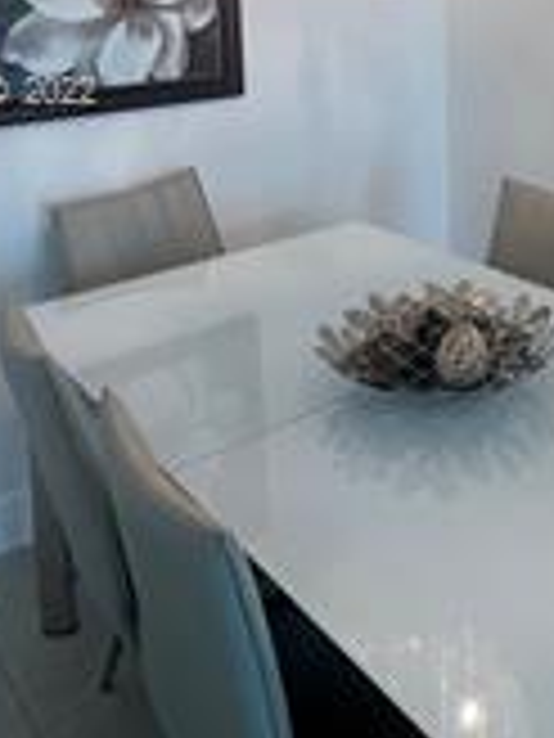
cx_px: 459
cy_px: 94
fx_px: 811
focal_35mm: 38
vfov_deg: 45.1
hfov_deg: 36.2
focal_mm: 1.57
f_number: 1.8
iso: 80
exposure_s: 1/120
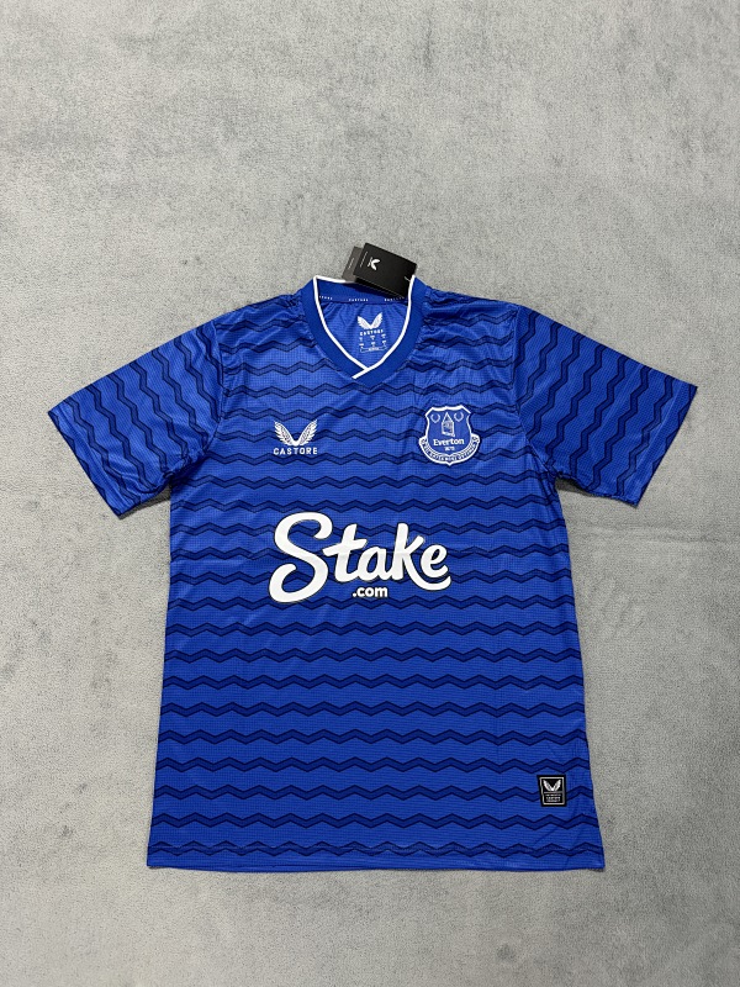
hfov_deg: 56.8
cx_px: 370
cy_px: 494
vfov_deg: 71.6
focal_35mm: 24
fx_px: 684
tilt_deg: -78.8
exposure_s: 1/50
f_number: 1.78
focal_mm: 6.76
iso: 320
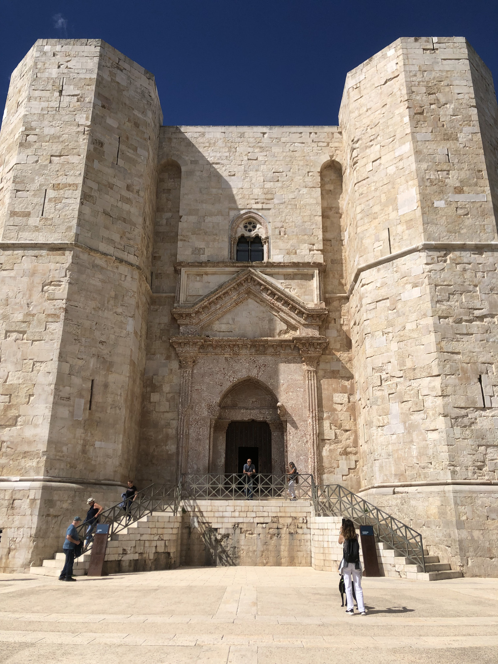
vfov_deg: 63.4
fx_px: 537
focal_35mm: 28
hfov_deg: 49.7
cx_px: 249
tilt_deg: +20.4
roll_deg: -0.1
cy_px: 332
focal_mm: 4
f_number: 1.8
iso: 25
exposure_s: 1/4878
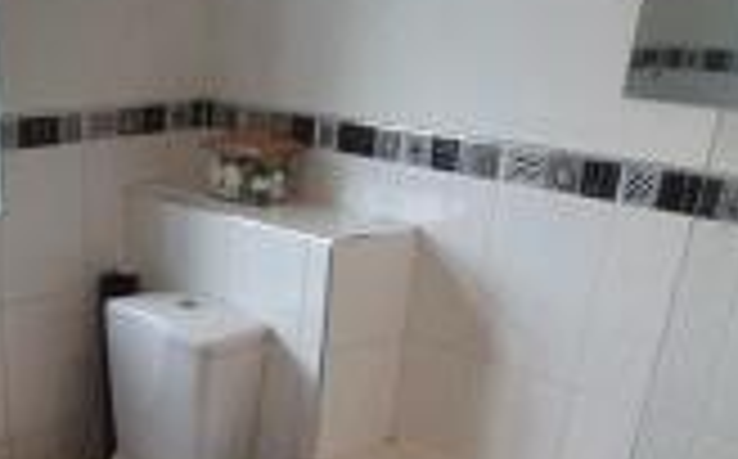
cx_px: 133
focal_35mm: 49
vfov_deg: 23.8
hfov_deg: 39.3
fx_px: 984
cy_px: 556
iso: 80
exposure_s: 1/50
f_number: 2.2
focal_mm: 1.8
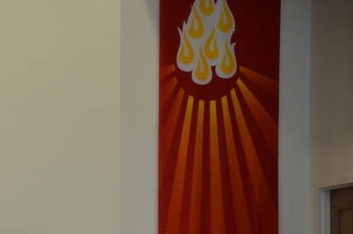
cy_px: 183
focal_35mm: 251
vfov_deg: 5.4
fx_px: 2453
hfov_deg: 8.2
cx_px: 76
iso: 800
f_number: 5.3
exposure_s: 1/40
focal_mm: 105
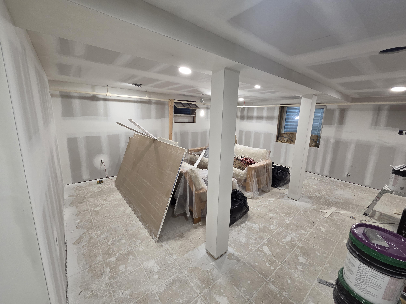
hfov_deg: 106.2
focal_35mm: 13
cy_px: 152
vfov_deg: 89.9
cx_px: 203
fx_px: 152
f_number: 2.2
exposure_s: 1/50
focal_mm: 2.2
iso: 200
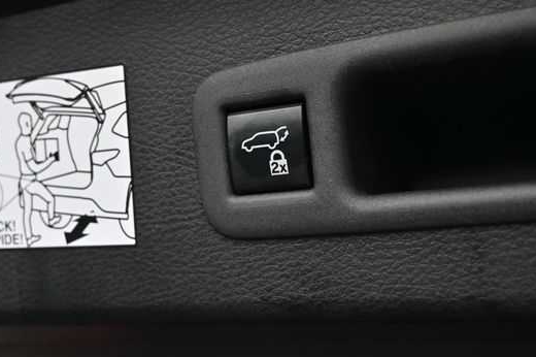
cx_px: 258
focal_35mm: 48
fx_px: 714
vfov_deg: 28.0
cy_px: 170
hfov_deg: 41.1
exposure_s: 1/250
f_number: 5
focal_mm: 26
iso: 200
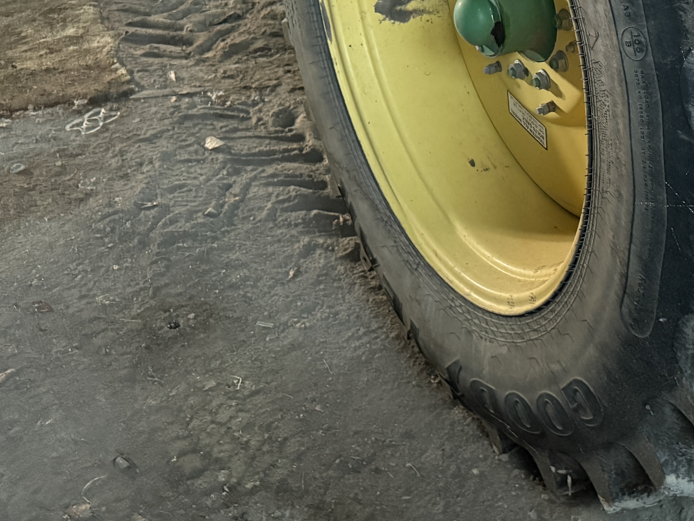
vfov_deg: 26.0
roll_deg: +1.5
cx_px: 592
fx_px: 1063
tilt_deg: -18.8
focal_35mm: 53
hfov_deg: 34.6
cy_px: -13
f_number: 1.78
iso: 1000
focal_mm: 6.76
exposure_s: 1/30
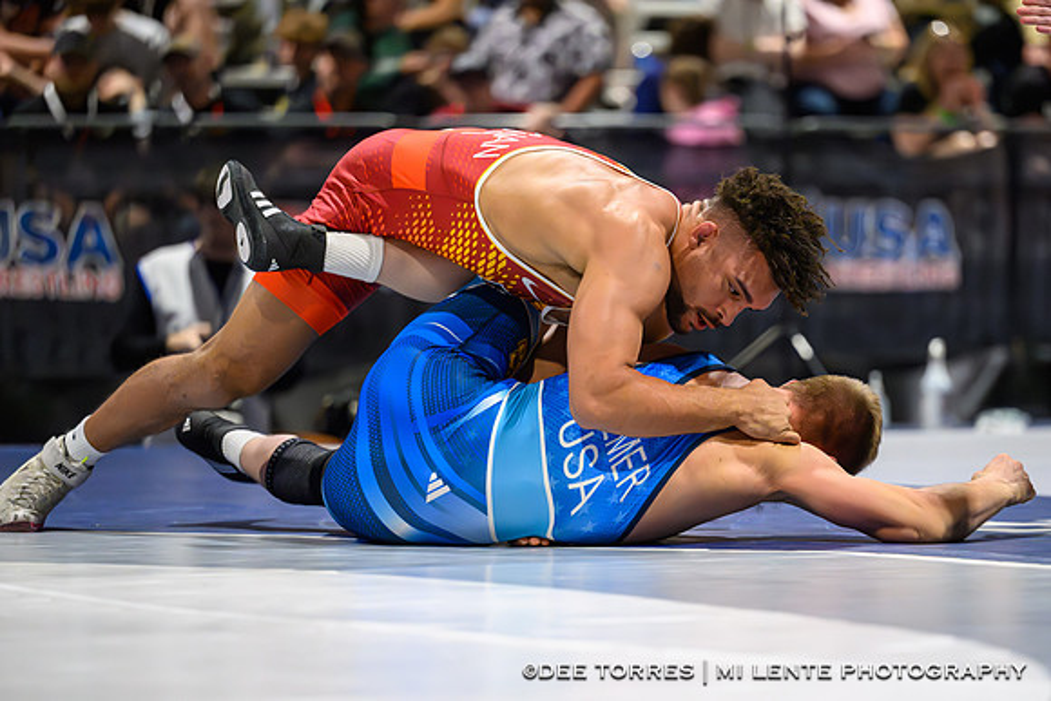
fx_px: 6045
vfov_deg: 6.6
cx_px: 615
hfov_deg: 9.9
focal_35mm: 207
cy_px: 413
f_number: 2.8
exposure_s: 1/800
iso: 9000
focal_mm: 175
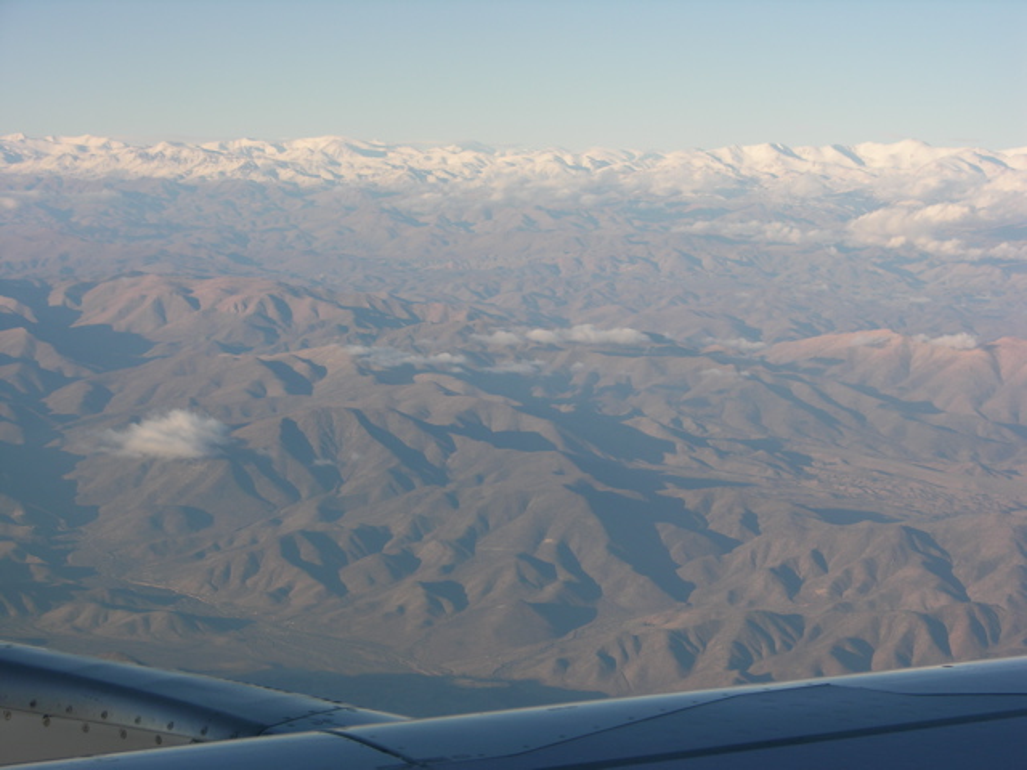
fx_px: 2759
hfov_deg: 21.1
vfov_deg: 15.9
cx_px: 514
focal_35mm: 93
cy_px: 385
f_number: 5
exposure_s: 1/240
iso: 50
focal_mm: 23.7
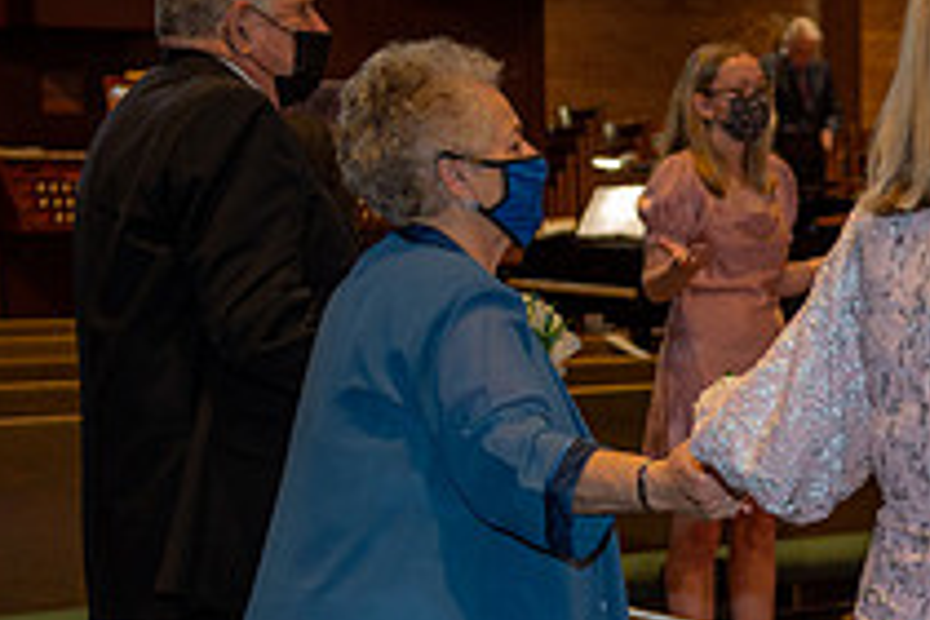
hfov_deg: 15.9
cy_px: 447
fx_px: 3203
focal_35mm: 124
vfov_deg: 11.0
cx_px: 1085
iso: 1250
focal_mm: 45
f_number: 3.5
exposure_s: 1/125
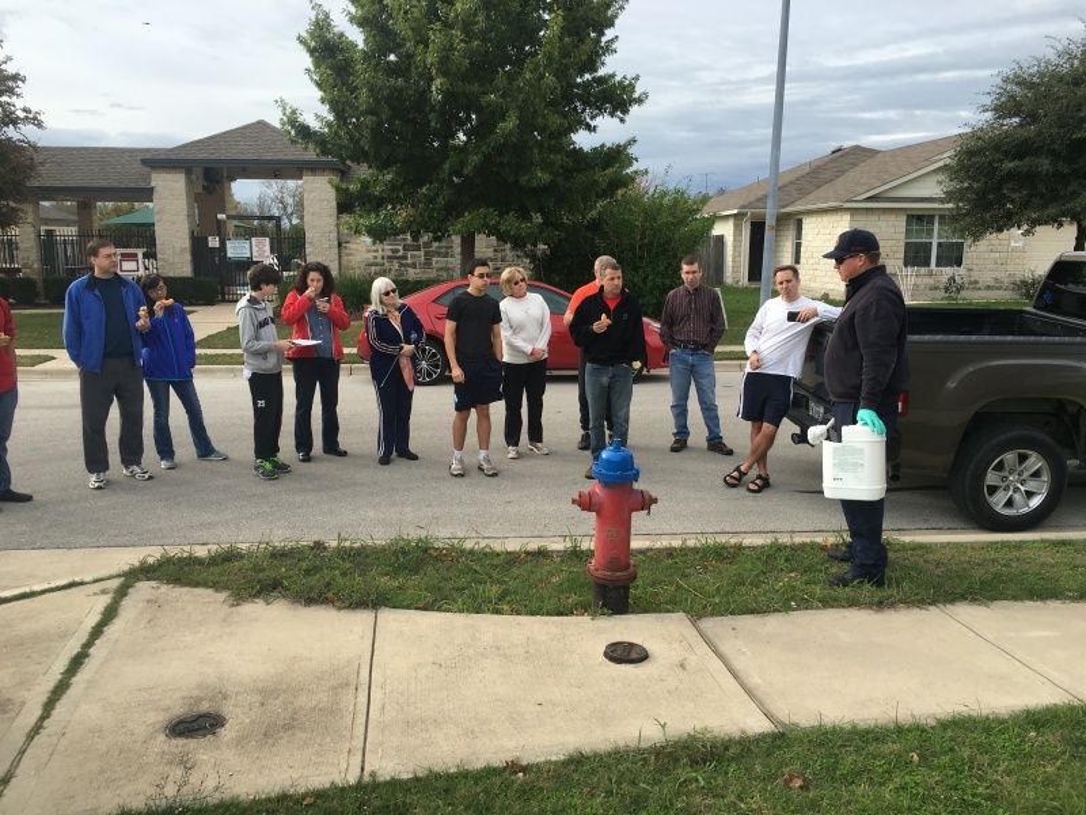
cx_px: 543
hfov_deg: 61.7
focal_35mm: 29
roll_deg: -0.1
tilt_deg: -9.2
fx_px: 910
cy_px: 408
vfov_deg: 48.2
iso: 25
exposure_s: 1/541
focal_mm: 4.15
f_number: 2.2
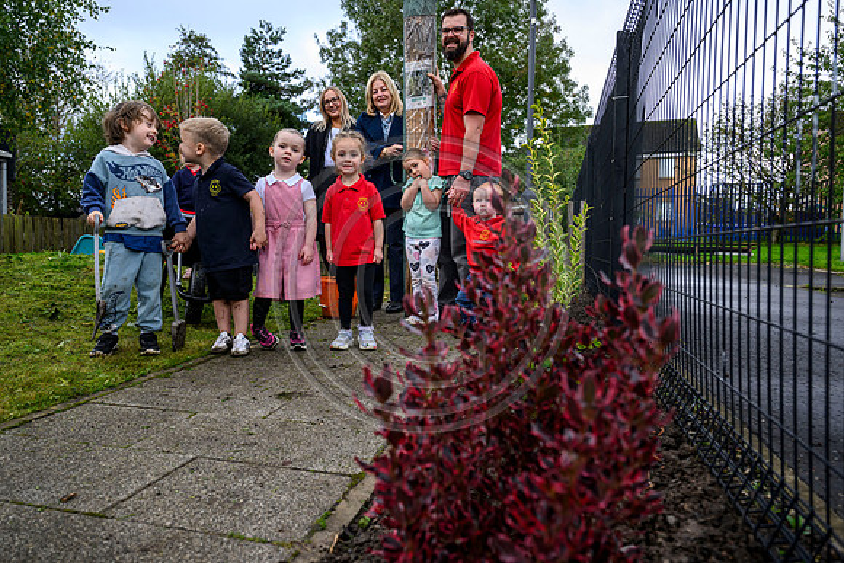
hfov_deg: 73.7
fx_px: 563
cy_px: 282
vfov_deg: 53.2
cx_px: 422
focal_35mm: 24
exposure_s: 1/320
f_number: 4.5
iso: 1000
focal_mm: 24
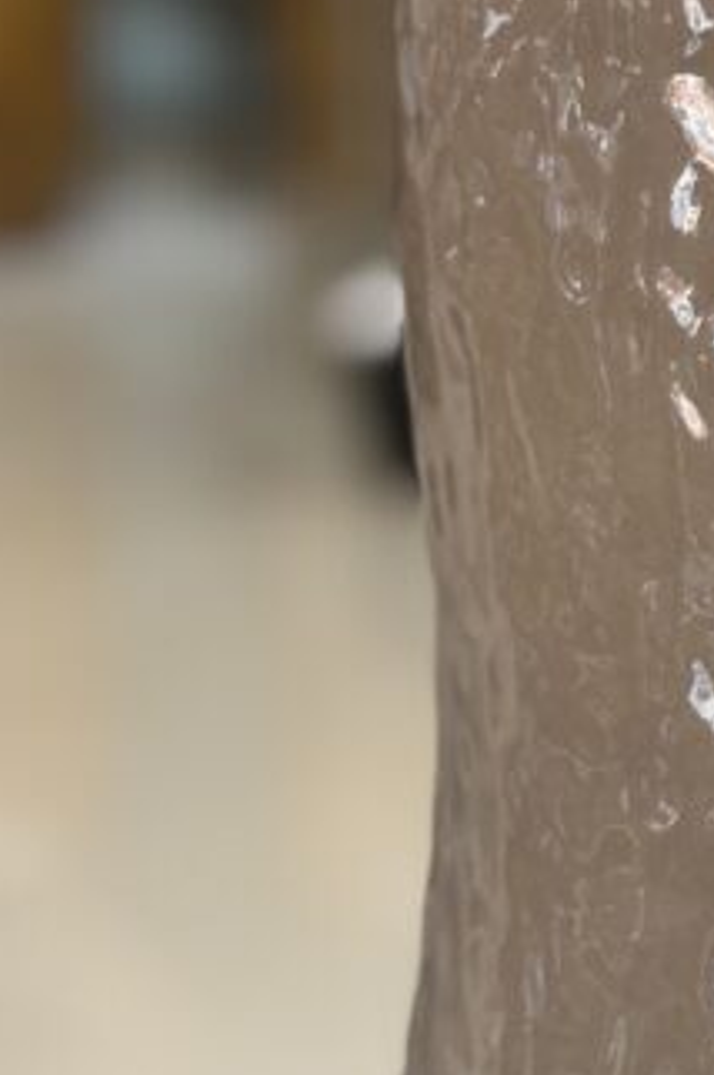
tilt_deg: -6.6
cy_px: 103
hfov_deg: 8.5
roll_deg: -0.6
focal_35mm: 159
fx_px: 4740
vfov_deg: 12.8
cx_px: 938
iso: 125
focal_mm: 6.76
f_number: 1.78
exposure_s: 1/60
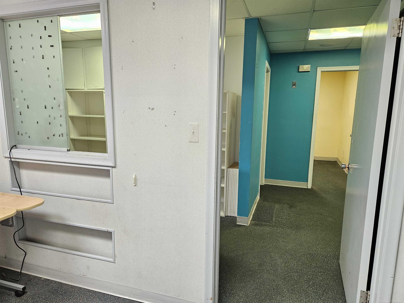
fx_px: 268
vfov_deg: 58.9
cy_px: 152
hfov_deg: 73.9
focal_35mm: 23
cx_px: 202
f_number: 1.8
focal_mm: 5.4
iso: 500
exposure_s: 1/60
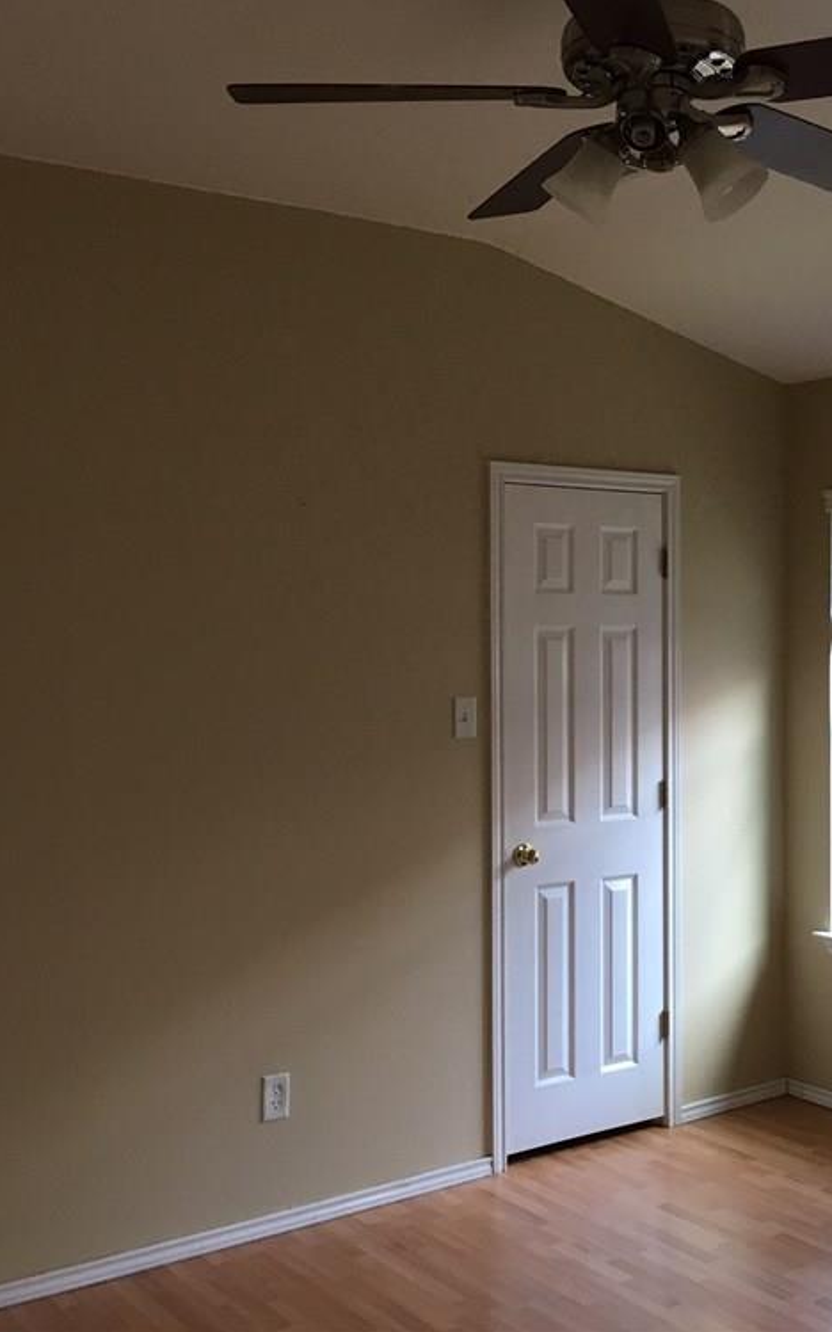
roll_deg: +0.0
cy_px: 651
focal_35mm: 42
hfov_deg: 29.9
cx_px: 647
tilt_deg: -0.4
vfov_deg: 47.2
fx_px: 1524
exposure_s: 1/30
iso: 40
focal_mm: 4.15
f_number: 2.2
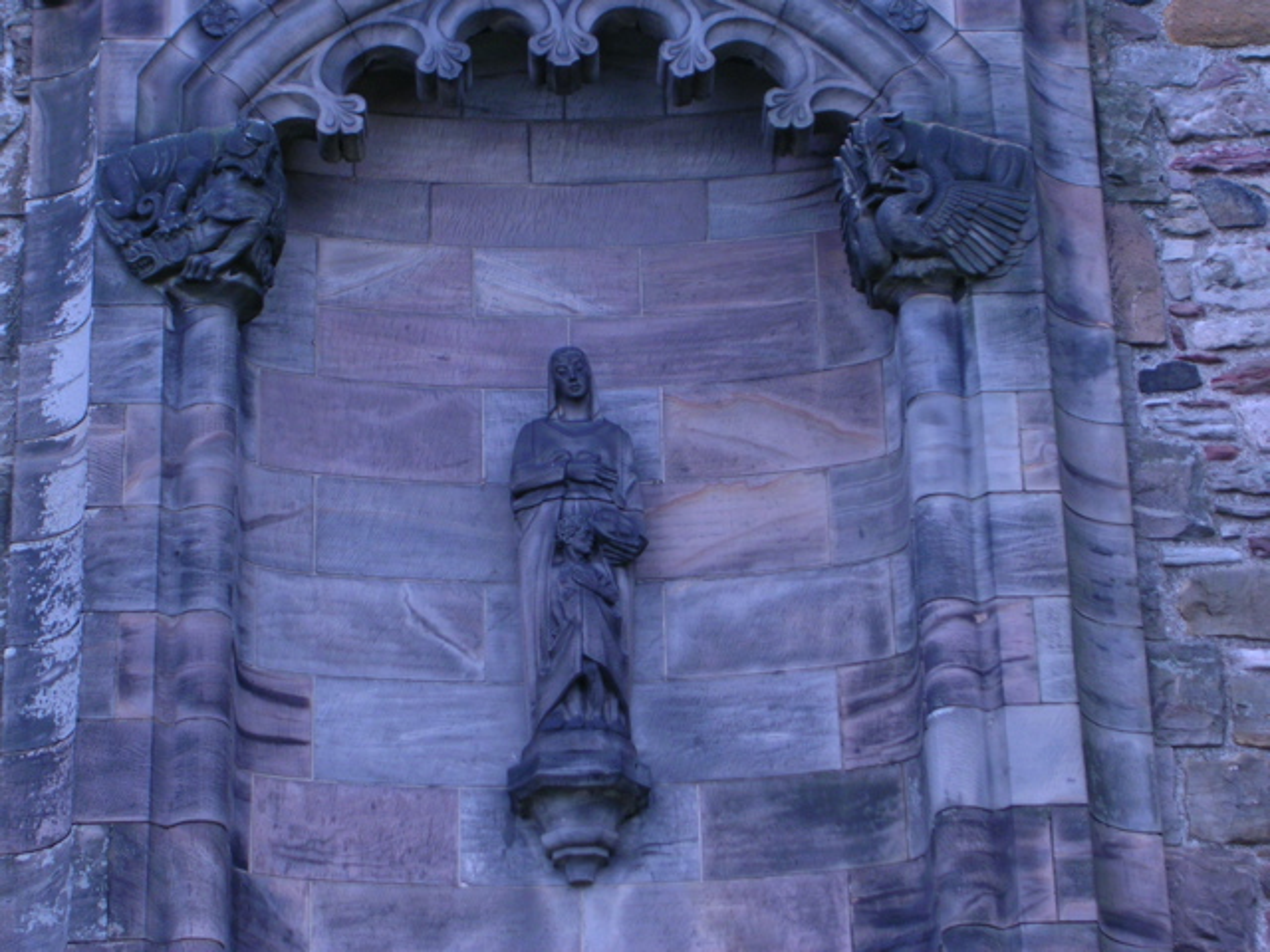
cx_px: 635
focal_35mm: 115
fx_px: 4219
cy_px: 476
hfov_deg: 17.1
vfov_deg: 12.9
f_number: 4.9
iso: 50
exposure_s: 1/42.5
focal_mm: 17.4
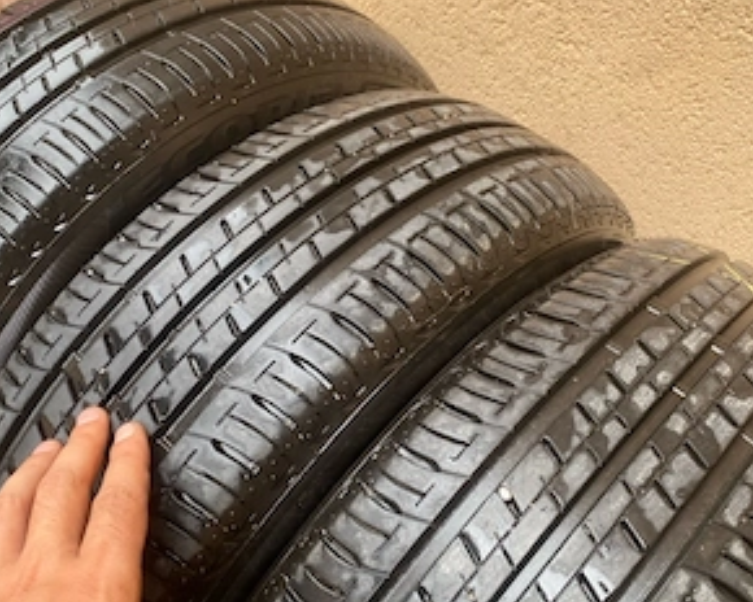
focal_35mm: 35
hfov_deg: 51.5
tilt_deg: -52.7
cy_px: 332
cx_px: 374
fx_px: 780
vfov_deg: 42.2
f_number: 1.8
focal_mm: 4.25
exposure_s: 1/122
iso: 80
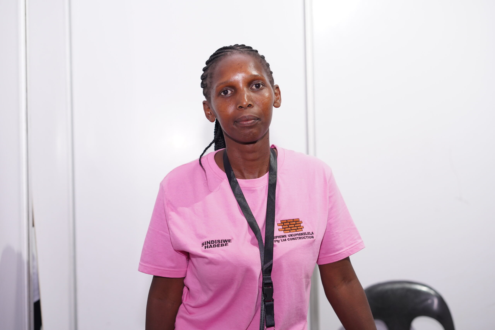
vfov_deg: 27.0
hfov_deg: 39.6
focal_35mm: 50
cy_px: 165
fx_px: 687
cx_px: 248
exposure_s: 1/60
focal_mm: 50
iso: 1600
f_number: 2.8
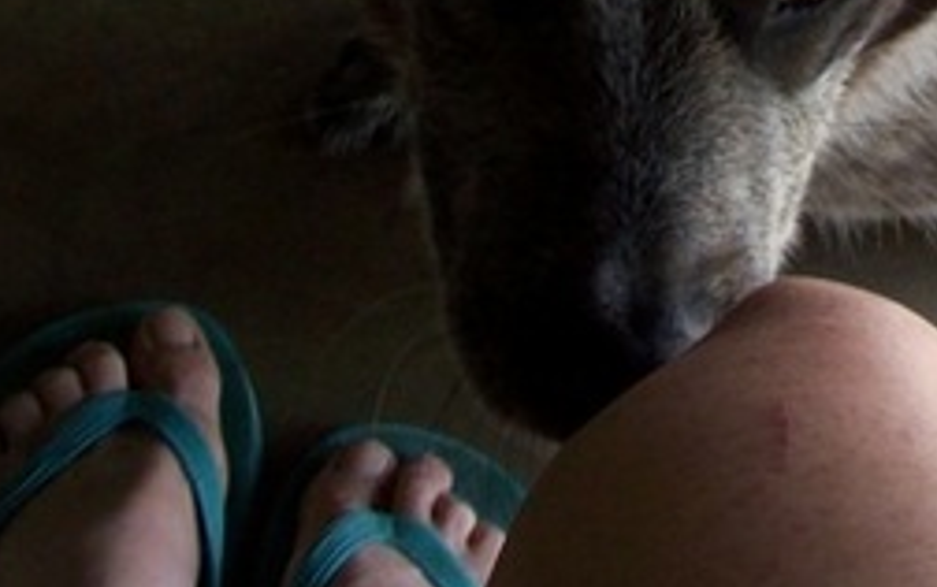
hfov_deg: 17.4
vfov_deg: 10.7
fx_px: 2965
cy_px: -411
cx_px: 1034
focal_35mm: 116
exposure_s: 1/113
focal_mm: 6
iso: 80
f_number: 2.7
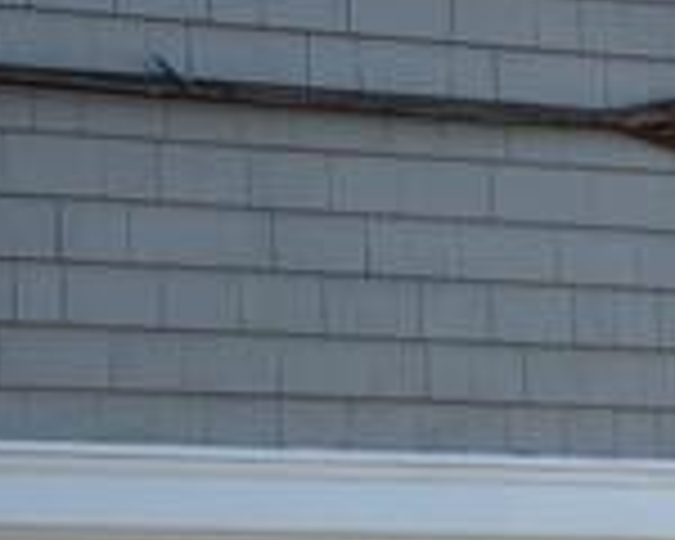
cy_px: 176
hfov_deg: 11.1
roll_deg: -0.1
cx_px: 432
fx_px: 3456
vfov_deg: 8.9
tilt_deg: +8.3
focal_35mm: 173
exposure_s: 1/4630
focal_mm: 5.7
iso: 50
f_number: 1.5
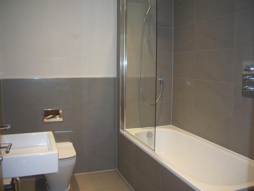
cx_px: 127
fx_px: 257
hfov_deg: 52.6
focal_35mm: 35
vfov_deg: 40.7
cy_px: 96
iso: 160
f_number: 3.1
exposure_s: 1/30
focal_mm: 6.3
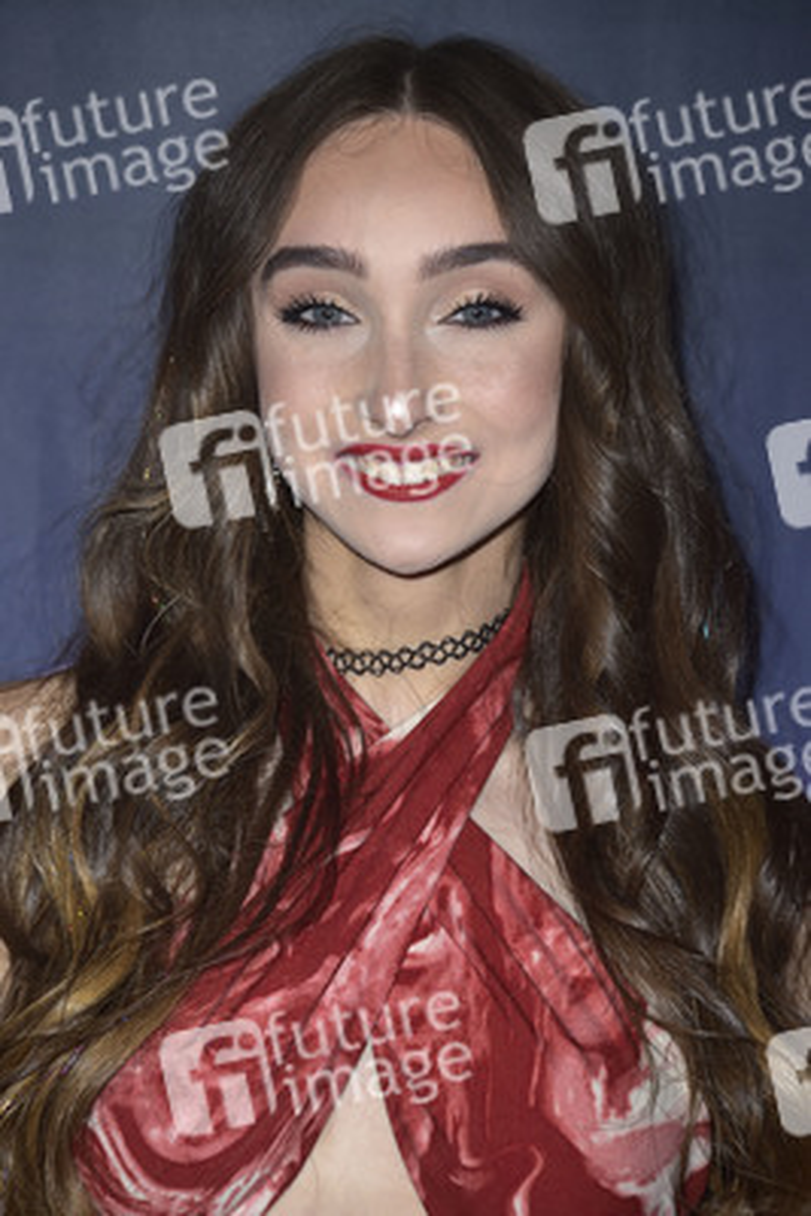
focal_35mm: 160
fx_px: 5402
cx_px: 406
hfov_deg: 8.6
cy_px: 608
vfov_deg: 12.8
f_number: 6.3
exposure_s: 1/250
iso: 320
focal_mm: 160
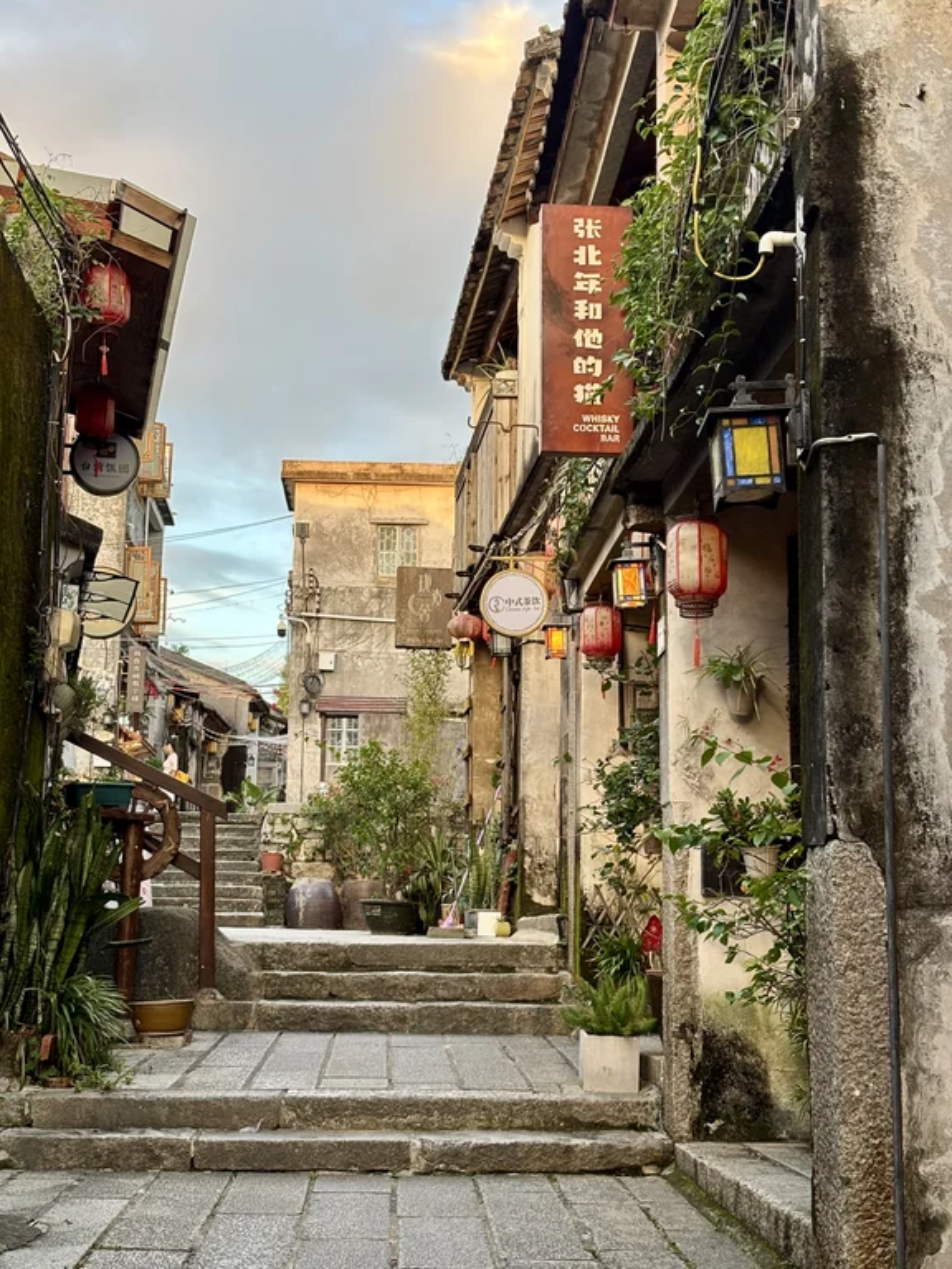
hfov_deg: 28.0
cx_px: 476
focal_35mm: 52
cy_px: 634
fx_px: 1907
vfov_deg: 36.8
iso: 40
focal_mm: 5.96
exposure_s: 1/121
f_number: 1.6
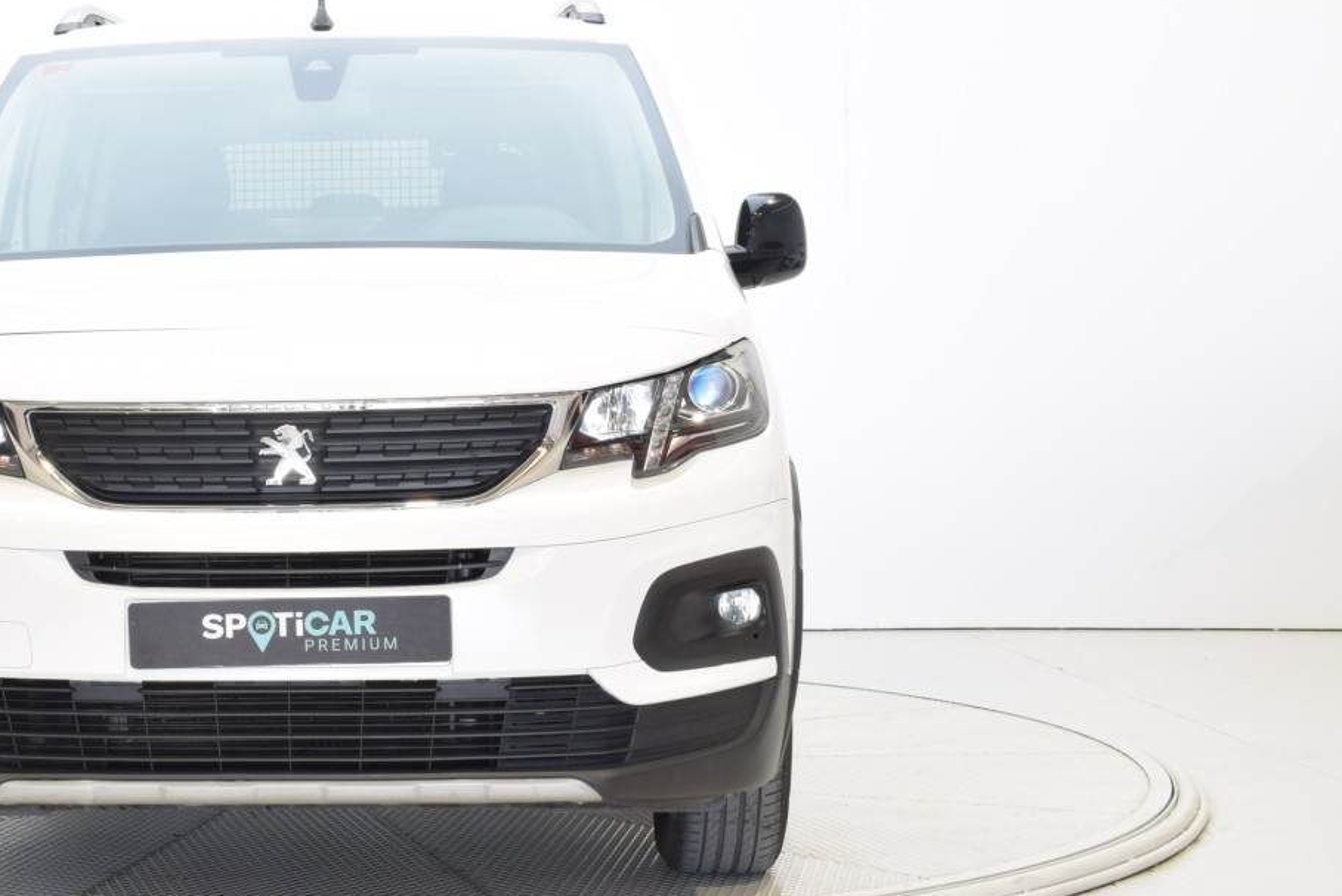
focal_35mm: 72
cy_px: 398
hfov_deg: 27.5
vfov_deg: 19.0
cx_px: 256
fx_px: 2678
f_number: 14
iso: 100
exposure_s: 1/2
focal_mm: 29
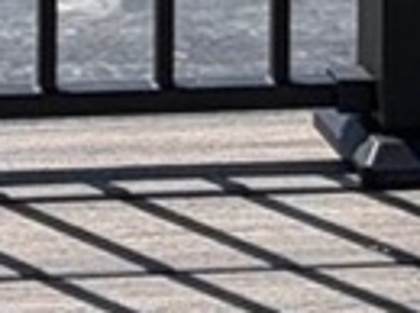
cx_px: -527
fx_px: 2483
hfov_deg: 8.9
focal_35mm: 205
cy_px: -918
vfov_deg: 6.1
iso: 50
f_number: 1.6
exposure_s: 1/4950
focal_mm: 5.96
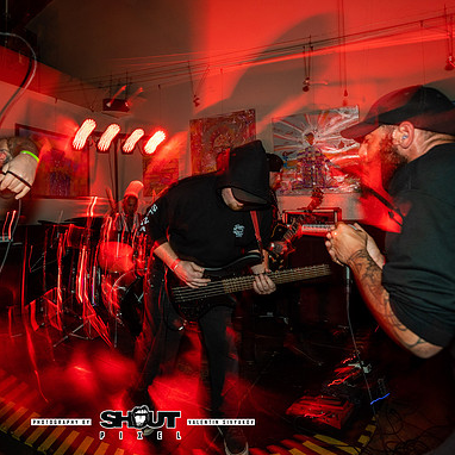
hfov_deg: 71.9
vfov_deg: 71.7
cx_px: 199
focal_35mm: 21
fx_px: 312
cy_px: 192
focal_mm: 14
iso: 160
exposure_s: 1/10
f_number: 2.8
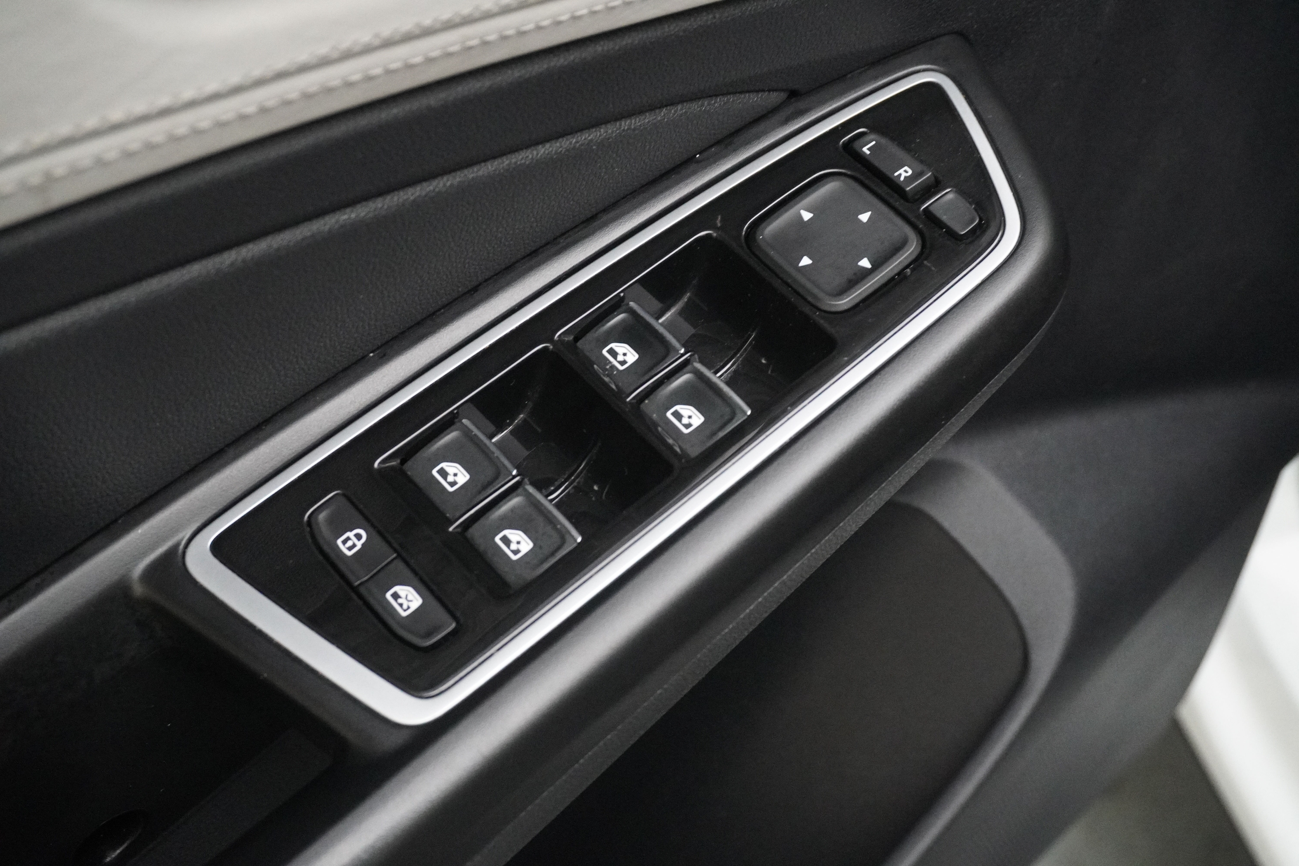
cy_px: 433
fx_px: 1732
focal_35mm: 48
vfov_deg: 28.1
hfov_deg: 41.1
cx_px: 650
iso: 6400
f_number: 6.3
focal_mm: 32
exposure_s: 1/80
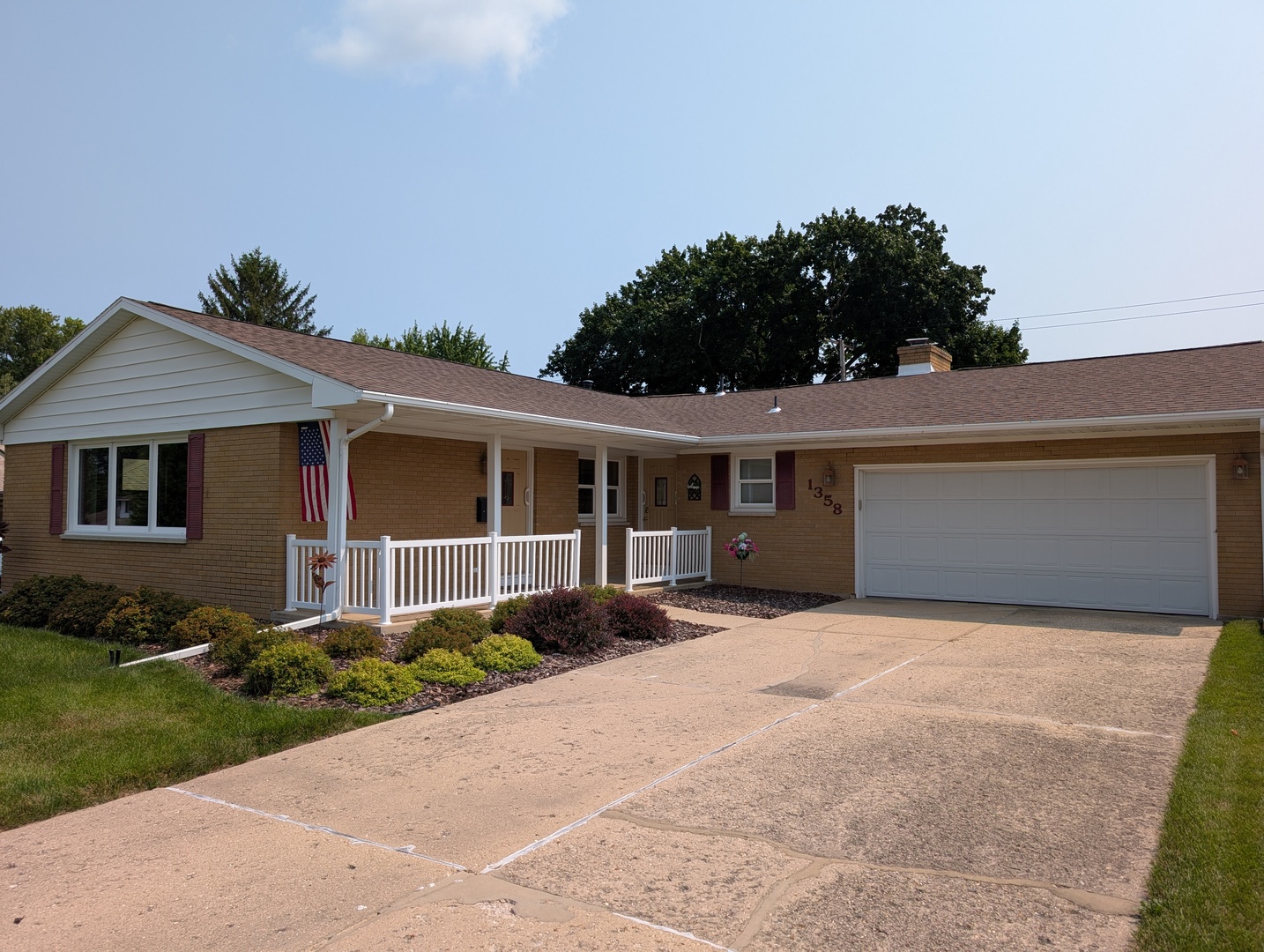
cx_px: 632
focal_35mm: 24
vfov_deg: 56.9
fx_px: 878
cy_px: 476
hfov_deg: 71.5
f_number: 1.68
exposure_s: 1/1250
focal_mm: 6.9
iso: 22
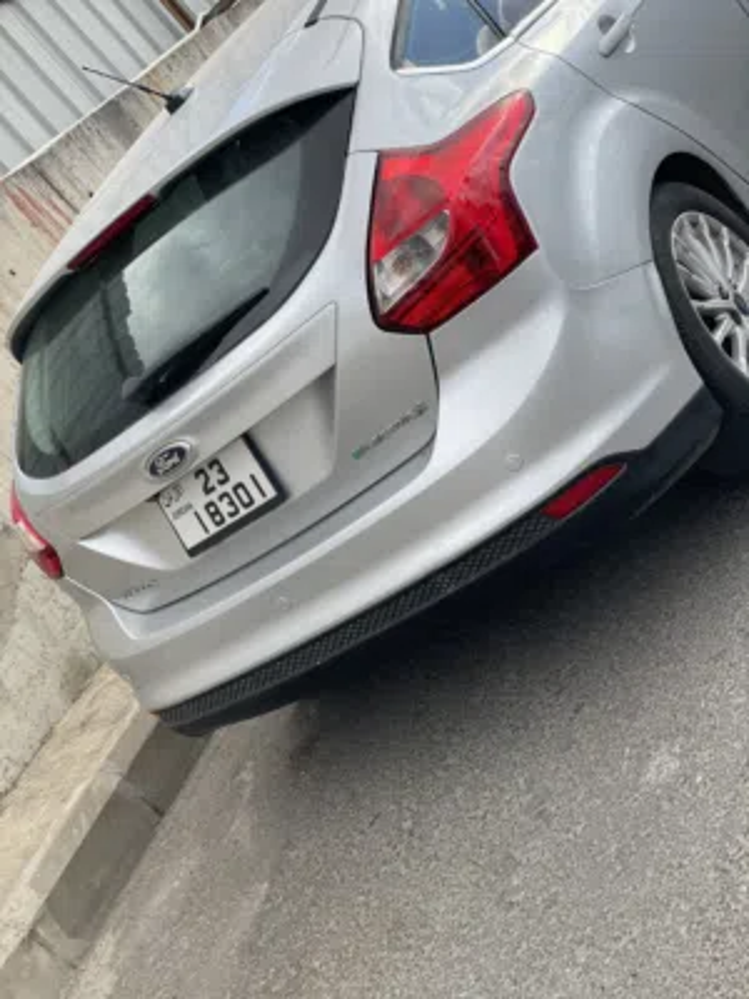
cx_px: 374
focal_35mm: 52
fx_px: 1500
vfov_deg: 36.8
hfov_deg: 28.0
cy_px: 500
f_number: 2
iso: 32
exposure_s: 1/510
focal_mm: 6
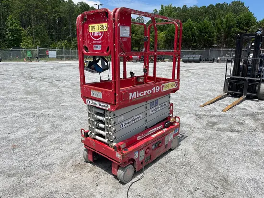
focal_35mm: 26
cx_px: 132
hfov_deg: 67.3
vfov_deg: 53.1
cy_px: 99
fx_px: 198
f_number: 1.6
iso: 50
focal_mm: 5.1
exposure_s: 1/5076
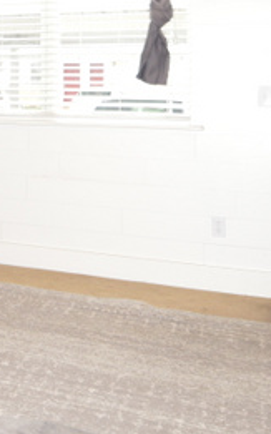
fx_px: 665
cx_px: -76
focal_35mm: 56
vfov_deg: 35.0
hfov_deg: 21.0
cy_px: 86
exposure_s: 1/60
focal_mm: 15
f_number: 4
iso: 1000
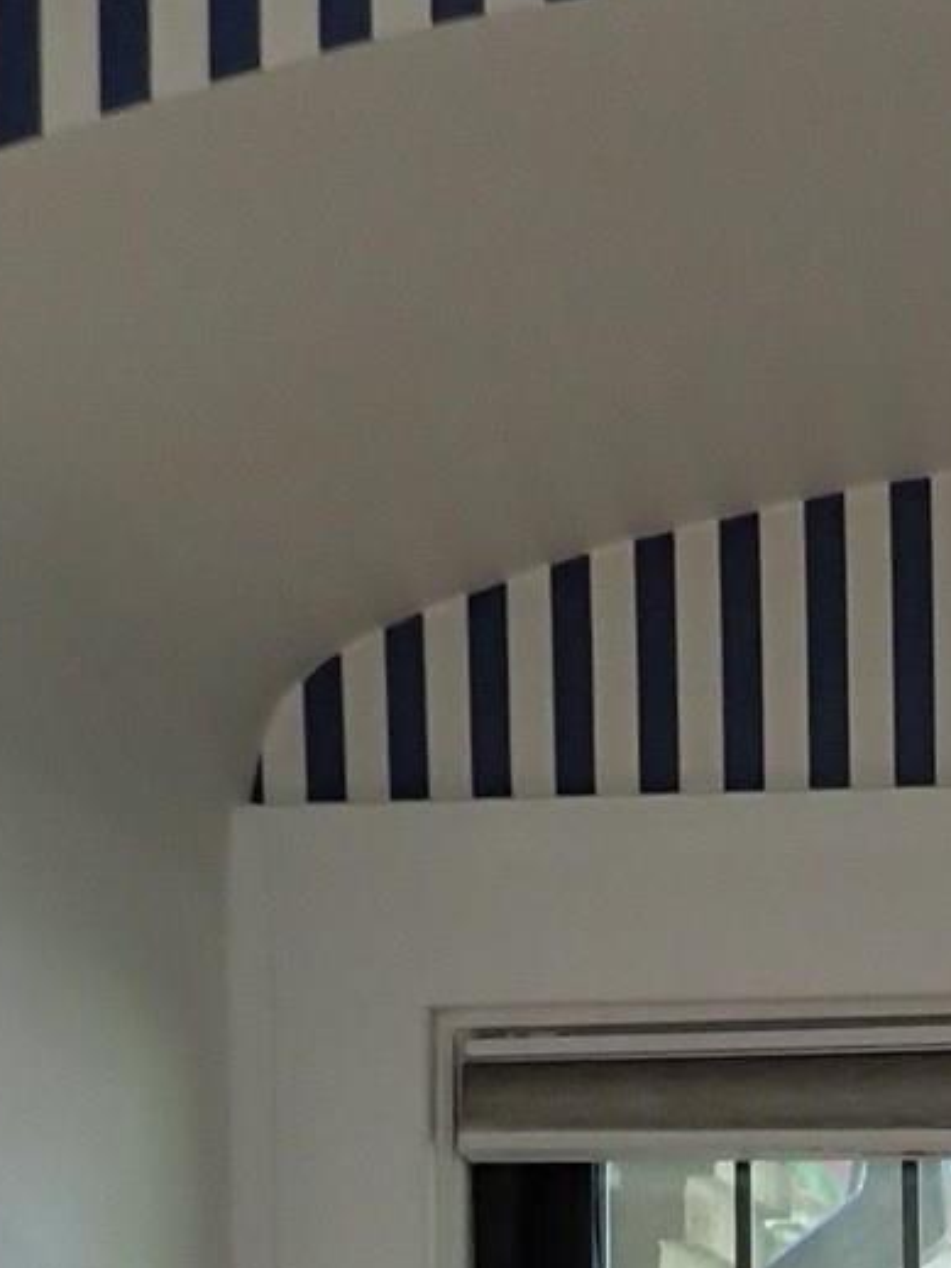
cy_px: 2260
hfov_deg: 13.0
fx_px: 4068
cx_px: 1176
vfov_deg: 15.4
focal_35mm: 111
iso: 200
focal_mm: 4.5
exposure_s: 1/80
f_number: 2
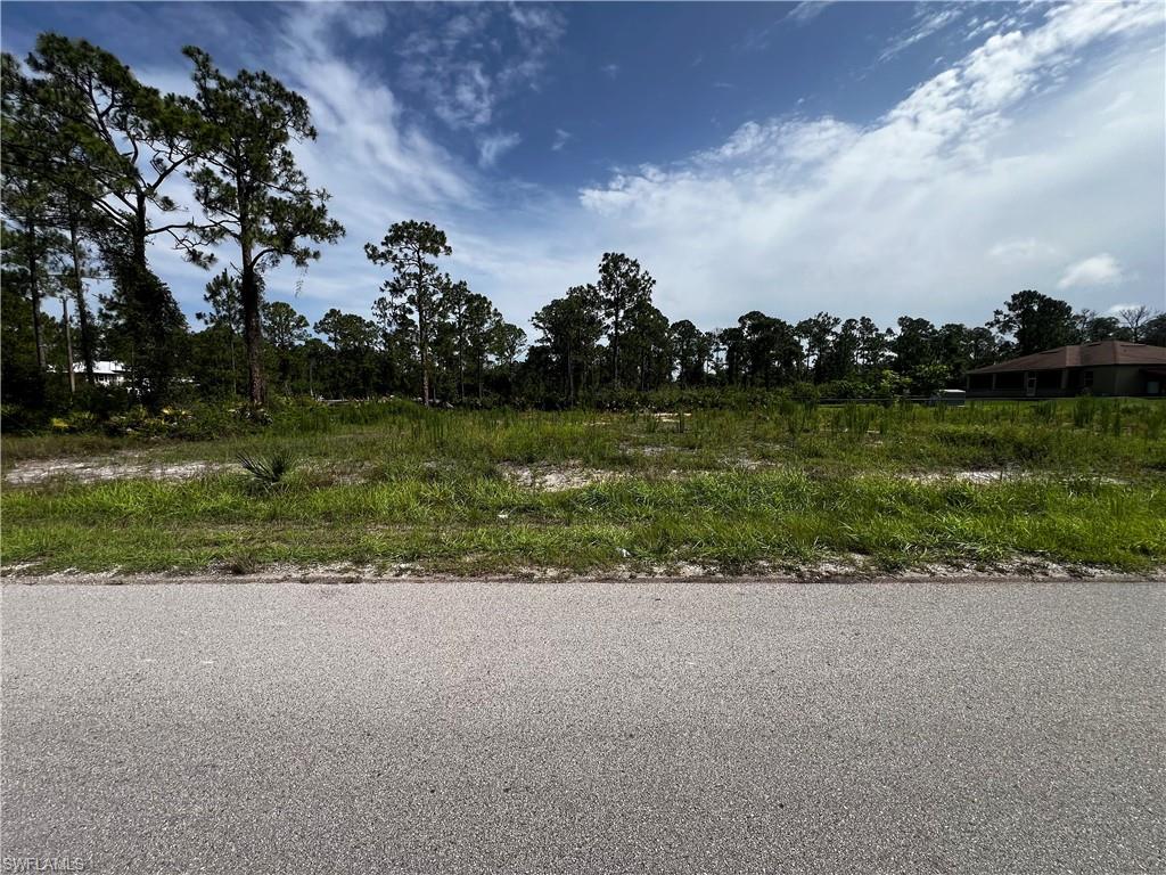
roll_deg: +0.2
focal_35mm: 13
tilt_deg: -5.6
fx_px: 438
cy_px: 438
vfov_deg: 89.9
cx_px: 583
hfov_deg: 106.2
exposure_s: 1/1946
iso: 32
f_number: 1.8
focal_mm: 1.57
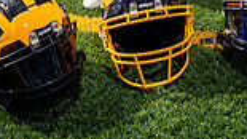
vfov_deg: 12.2
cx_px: 156
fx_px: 478
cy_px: -219
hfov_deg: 28.9
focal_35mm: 73
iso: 125
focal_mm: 24
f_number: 8
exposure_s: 1/250
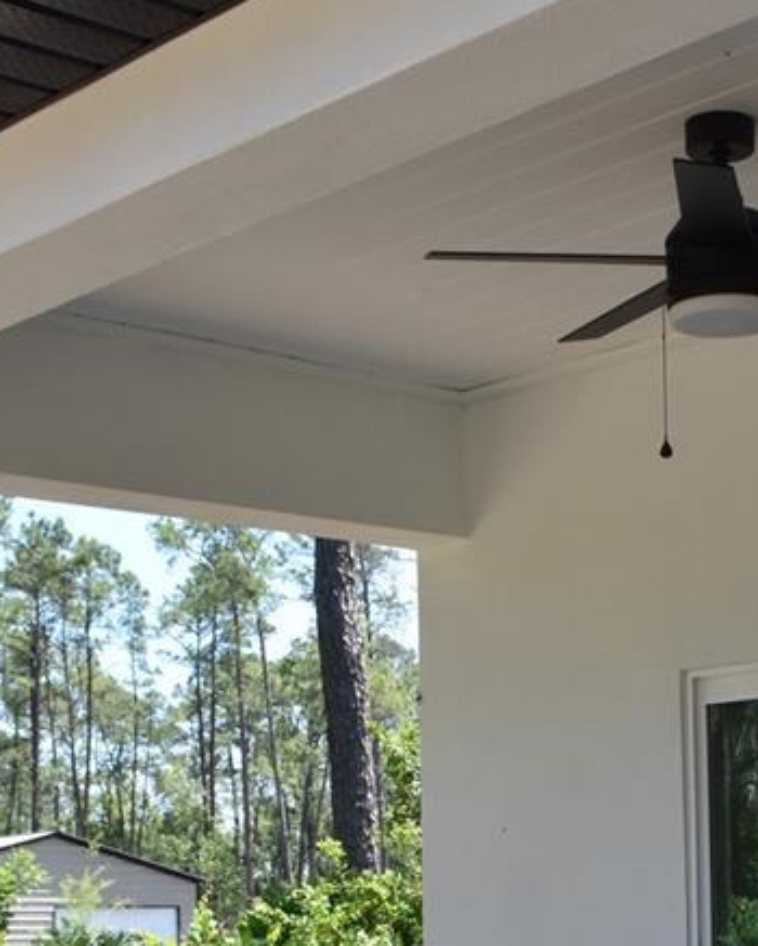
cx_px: 560
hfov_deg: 18.0
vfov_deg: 21.9
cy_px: 877
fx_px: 2382
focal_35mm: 85
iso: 720
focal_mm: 22
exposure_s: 1/500
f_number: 8
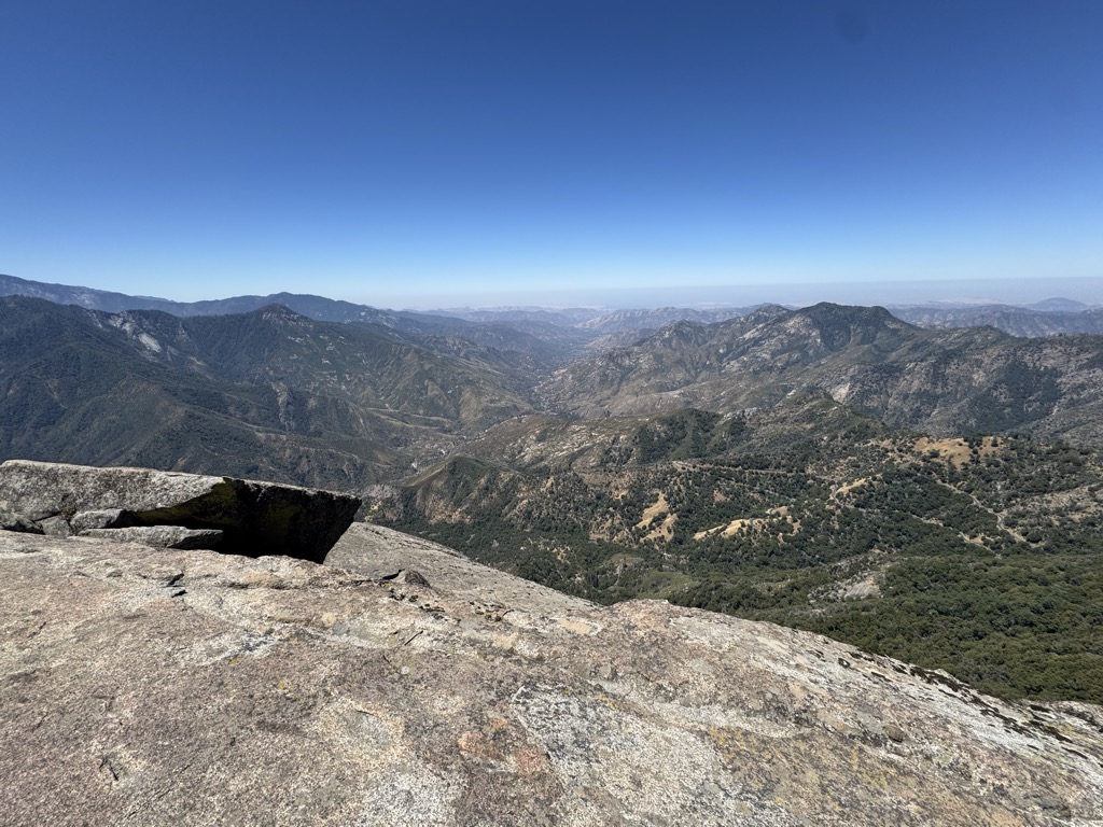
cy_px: 414
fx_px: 446
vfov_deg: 85.7
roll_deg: +0.7
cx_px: 552
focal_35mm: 14
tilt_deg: -16.4
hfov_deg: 102.1
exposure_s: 1/2208
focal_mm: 2.22
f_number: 2.2
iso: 50
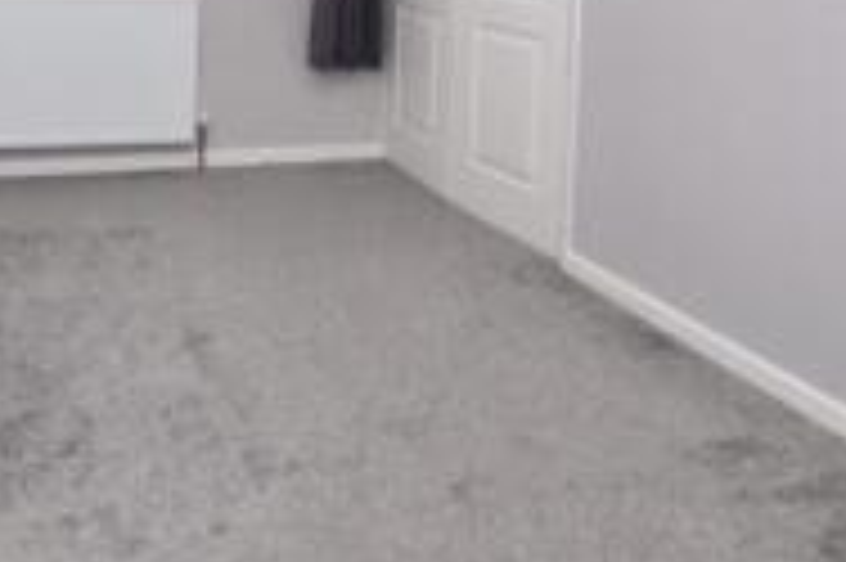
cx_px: 198
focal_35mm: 38
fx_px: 892
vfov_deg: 30.8
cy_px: -74
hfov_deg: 48.5
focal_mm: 10
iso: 800
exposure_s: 1/60
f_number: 7.1
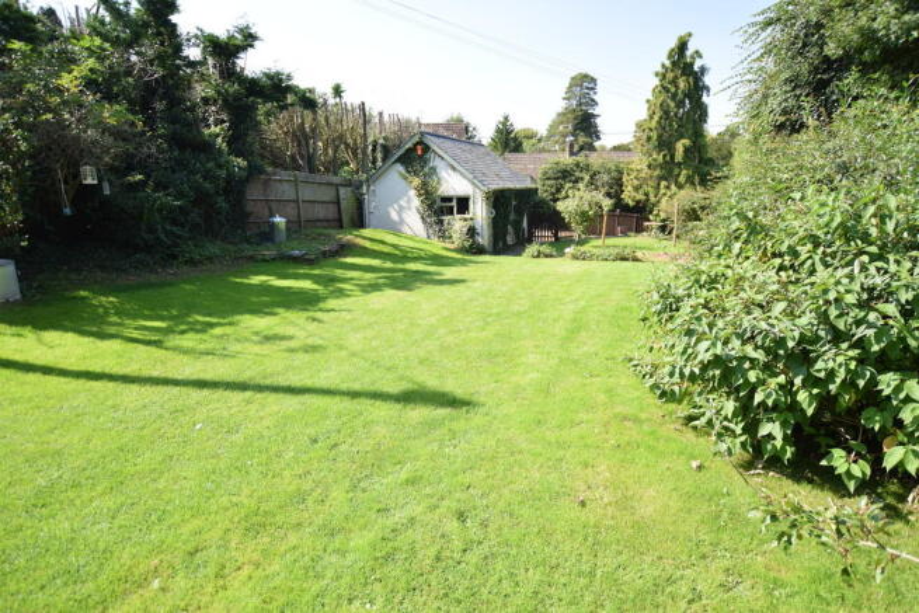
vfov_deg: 63.2
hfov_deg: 85.4
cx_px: 460
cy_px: 306
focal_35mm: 20
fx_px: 498
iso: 100
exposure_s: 1/320
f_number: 3.5
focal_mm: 13
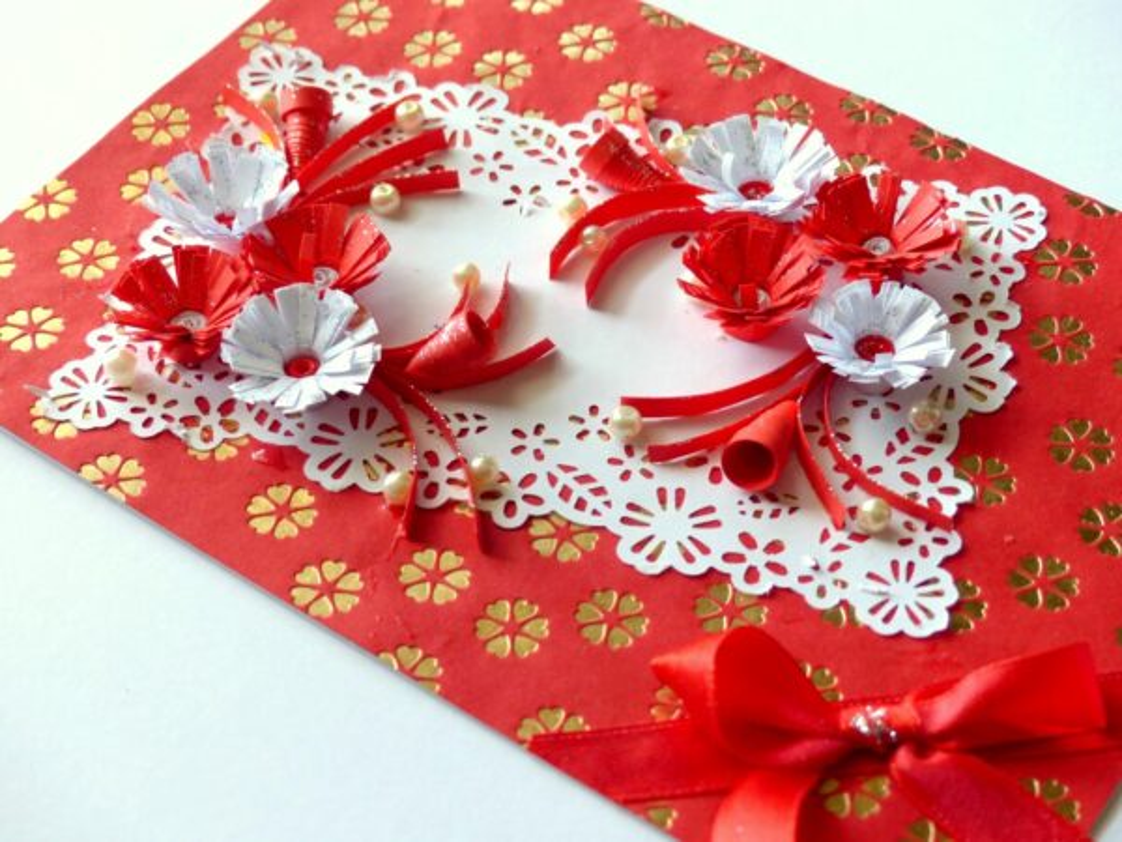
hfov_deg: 29.4
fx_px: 2139
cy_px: 421
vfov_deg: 22.3
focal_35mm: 66
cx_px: 561
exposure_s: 1/125
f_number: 2.8
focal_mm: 11.9
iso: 100
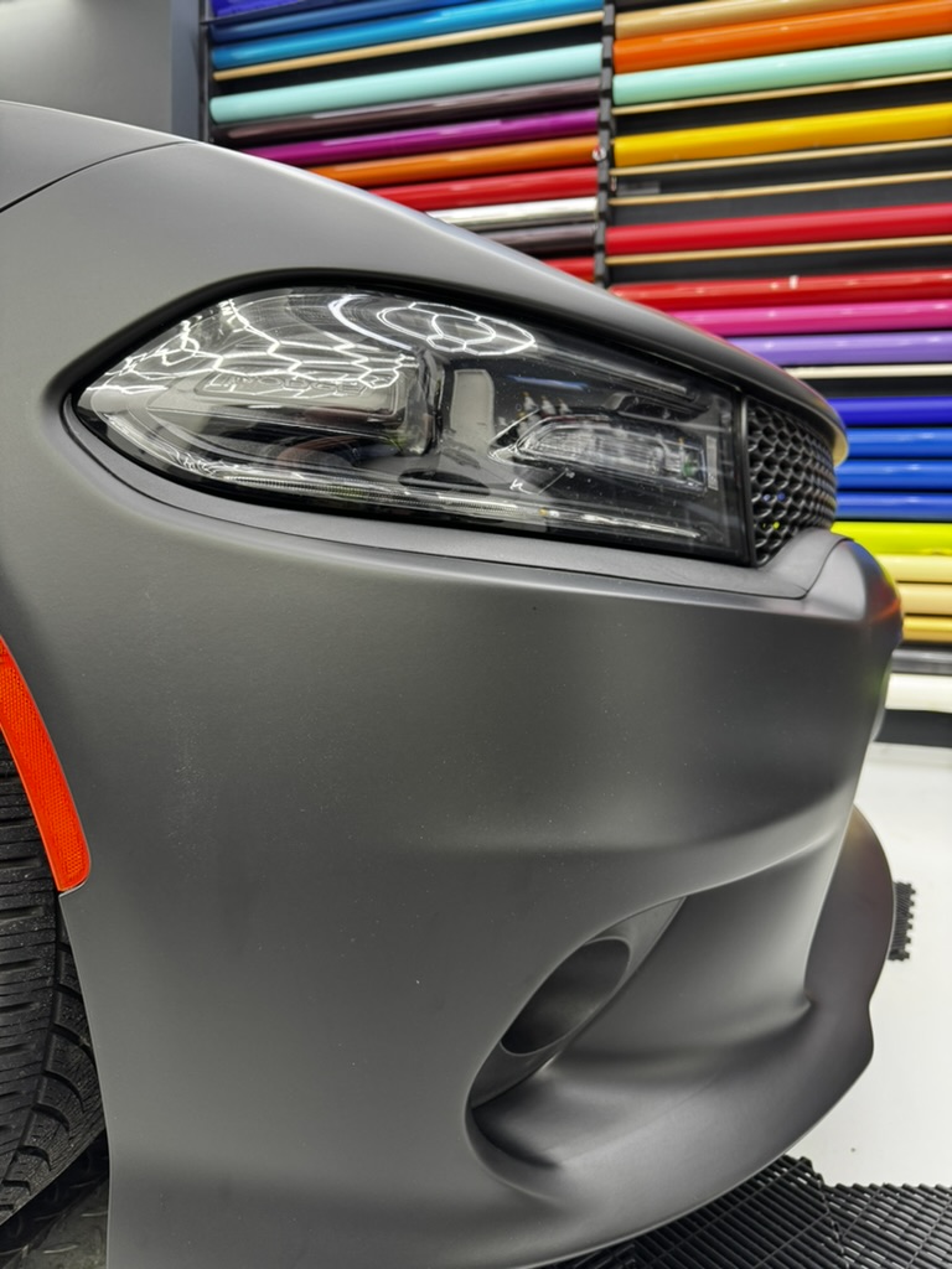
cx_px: 476
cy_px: 634
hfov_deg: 56.8
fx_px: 880
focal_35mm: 24
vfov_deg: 71.6
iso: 160
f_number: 1.78
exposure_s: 1/50
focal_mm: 6.76
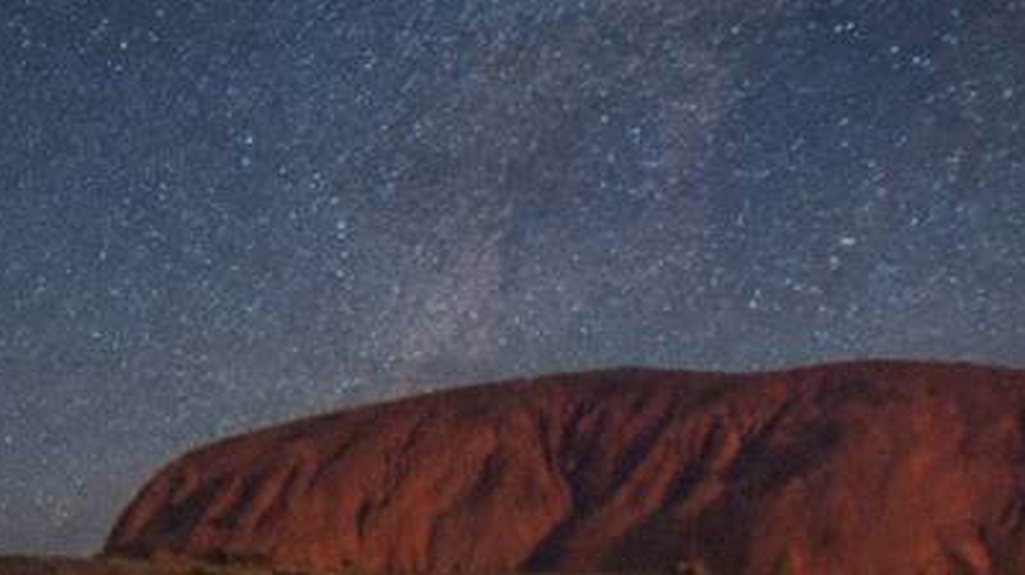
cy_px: 693
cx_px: 180
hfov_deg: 20.1
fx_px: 2852
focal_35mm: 105
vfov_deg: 11.3
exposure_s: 1/30
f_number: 8
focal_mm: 40
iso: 5000
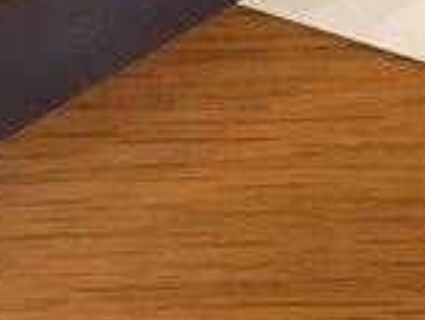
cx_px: 301
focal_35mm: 101
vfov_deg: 13.3
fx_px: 1242
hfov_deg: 19.3
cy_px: -254
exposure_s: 1/60
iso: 500
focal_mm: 4.2
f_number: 1.6
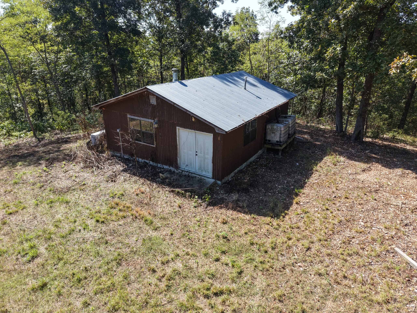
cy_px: 156
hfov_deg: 71.6
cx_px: 208
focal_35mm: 24
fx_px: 289
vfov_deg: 56.8
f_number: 1.8
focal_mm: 8.67
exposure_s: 1/2000
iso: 220
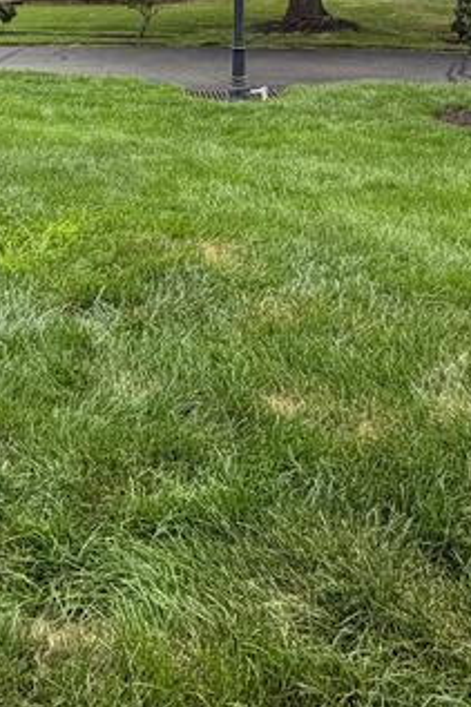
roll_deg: -0.2
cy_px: 103
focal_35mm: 47
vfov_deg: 39.6
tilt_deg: -9.4
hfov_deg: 28.4
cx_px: 161
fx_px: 923
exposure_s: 1/347
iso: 50
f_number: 2.2
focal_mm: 2.22
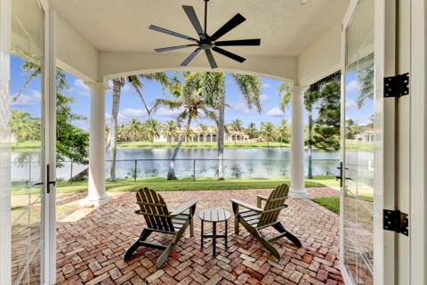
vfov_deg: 81.2
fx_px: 166
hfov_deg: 104.3
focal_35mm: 14
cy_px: 142
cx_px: 214
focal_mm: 14
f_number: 5
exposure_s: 1/1250
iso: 400
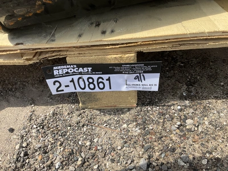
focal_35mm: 29
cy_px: 86
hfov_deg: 61.7
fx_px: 191
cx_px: 114
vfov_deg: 48.2
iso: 25
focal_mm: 3
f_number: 1.8
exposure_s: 1/944
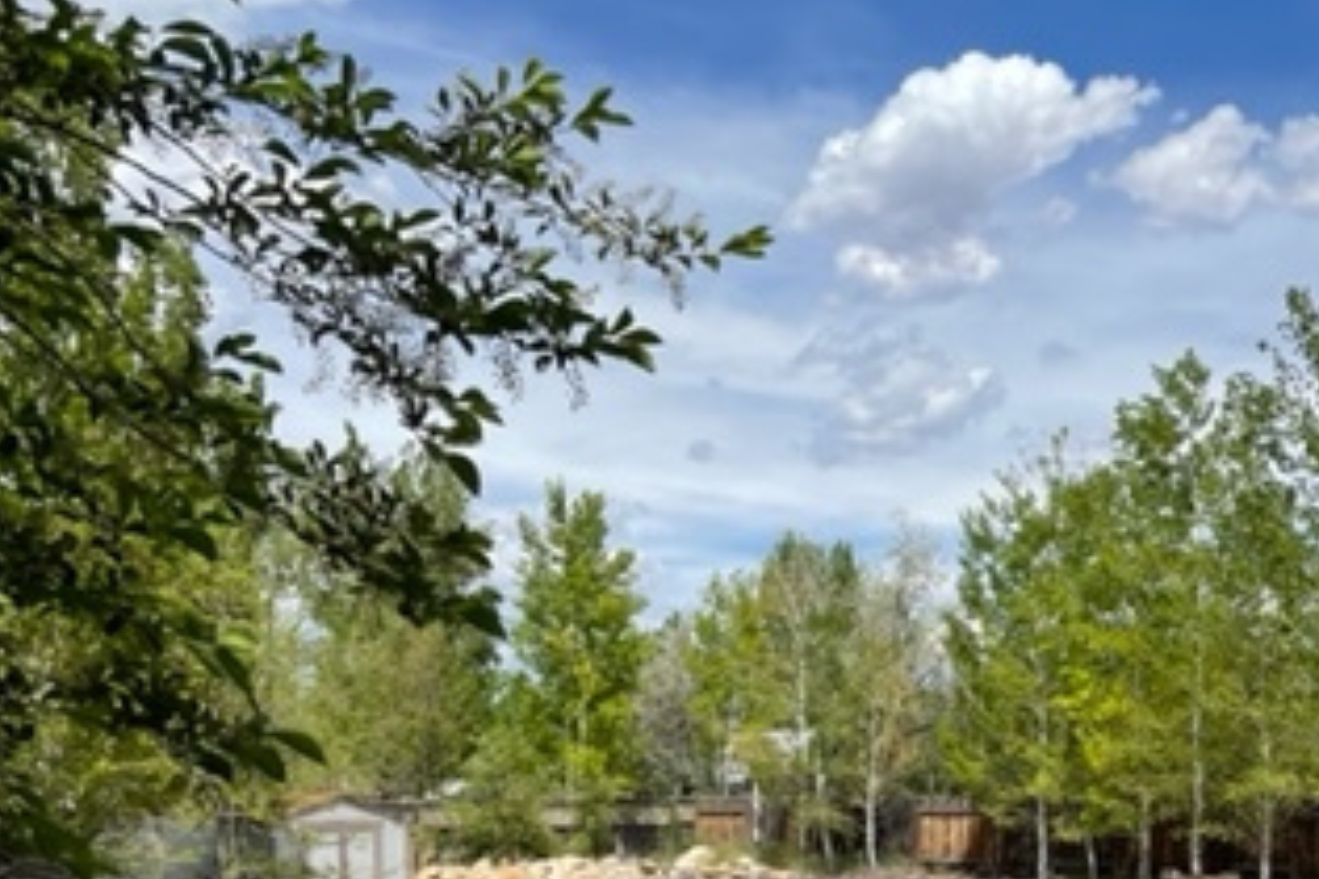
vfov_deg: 23.2
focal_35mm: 55
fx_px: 2015
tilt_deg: -3.2
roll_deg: -0.9
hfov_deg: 34.6
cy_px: 963
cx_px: 1131
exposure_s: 1/3731
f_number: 1.6
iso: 32
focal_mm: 4.2
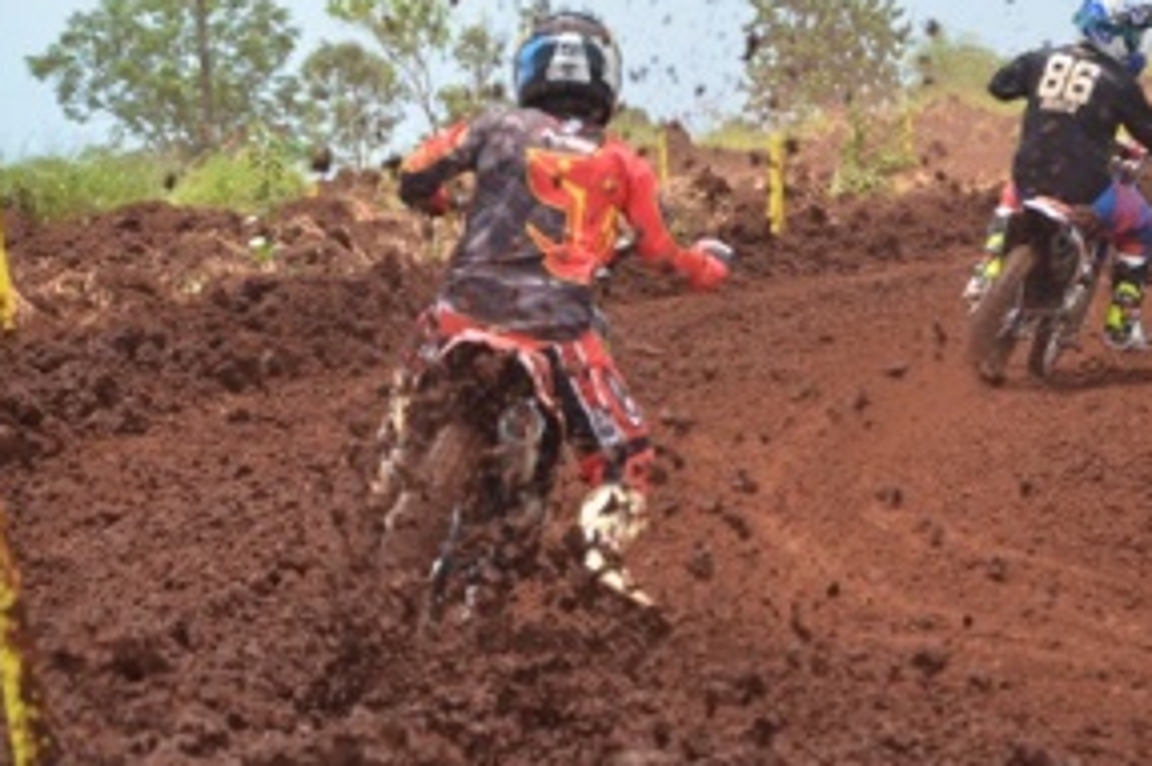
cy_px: 369
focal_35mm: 247
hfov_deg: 8.3
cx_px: 743
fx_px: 7892
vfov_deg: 5.6
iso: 100
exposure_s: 1/250
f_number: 5.6
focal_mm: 105
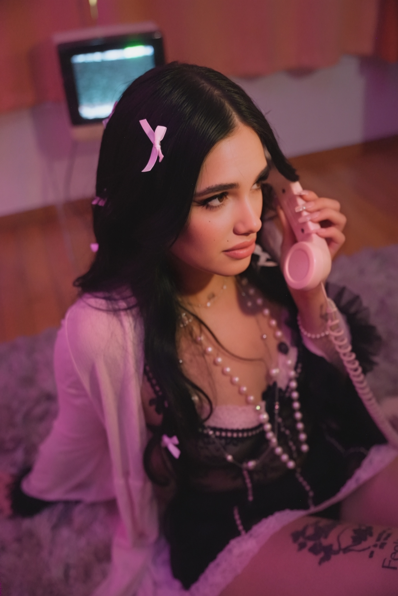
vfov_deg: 55.8
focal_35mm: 34
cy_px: 298
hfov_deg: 38.9
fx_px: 563
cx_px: 199
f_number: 2.8
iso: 40000
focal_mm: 34
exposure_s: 1/125
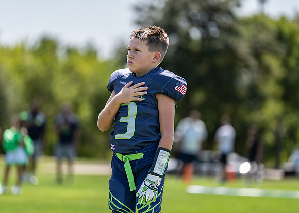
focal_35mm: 210
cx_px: 150
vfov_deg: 6.9
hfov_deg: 9.6
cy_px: 106
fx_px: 1780
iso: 100
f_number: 2.8
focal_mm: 200
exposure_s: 1/800
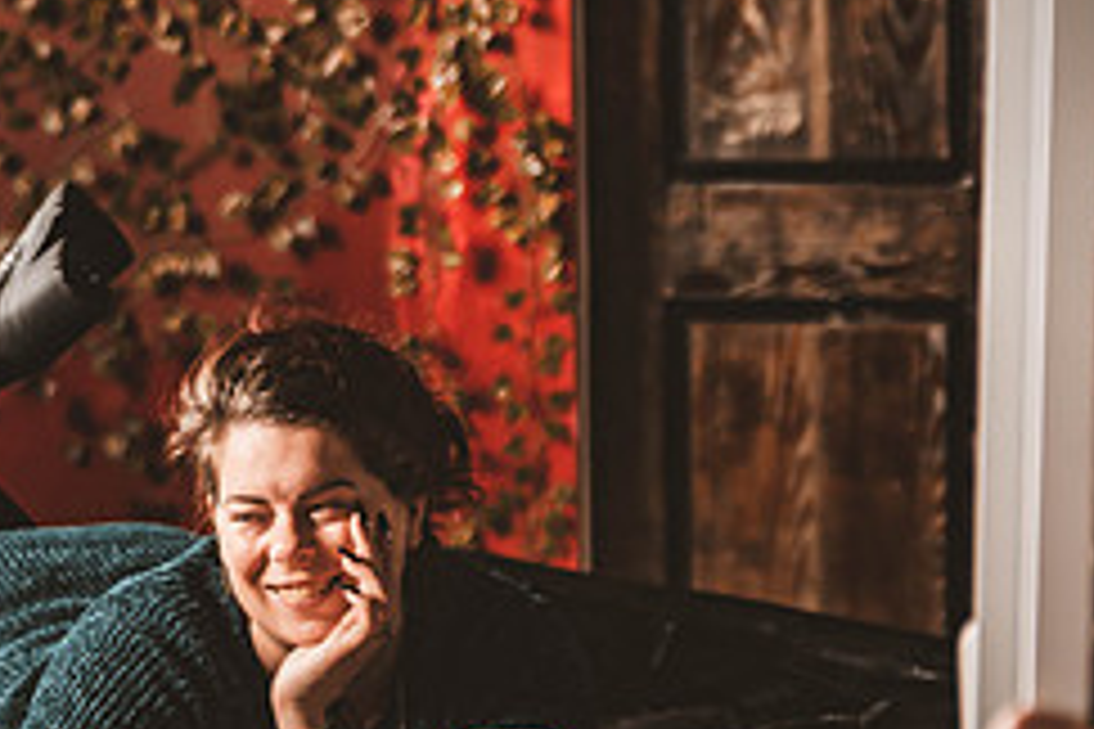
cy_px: 547
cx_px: 189
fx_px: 5439
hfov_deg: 11.4
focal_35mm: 179
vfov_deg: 7.7
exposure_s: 1/125
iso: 800
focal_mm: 75
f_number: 2.8
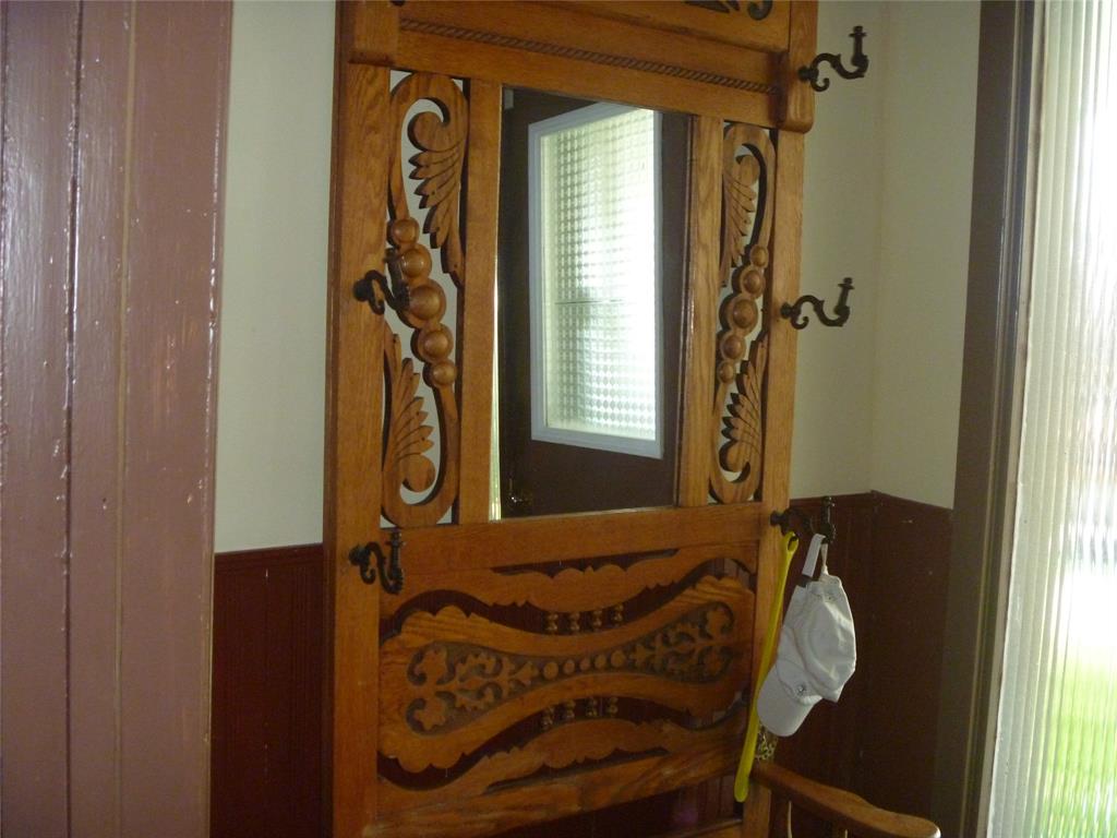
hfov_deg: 52.6
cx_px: 558
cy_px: 419
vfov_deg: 40.7
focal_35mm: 35
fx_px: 1129
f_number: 3.5
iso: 400
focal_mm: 6.3
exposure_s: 1/60
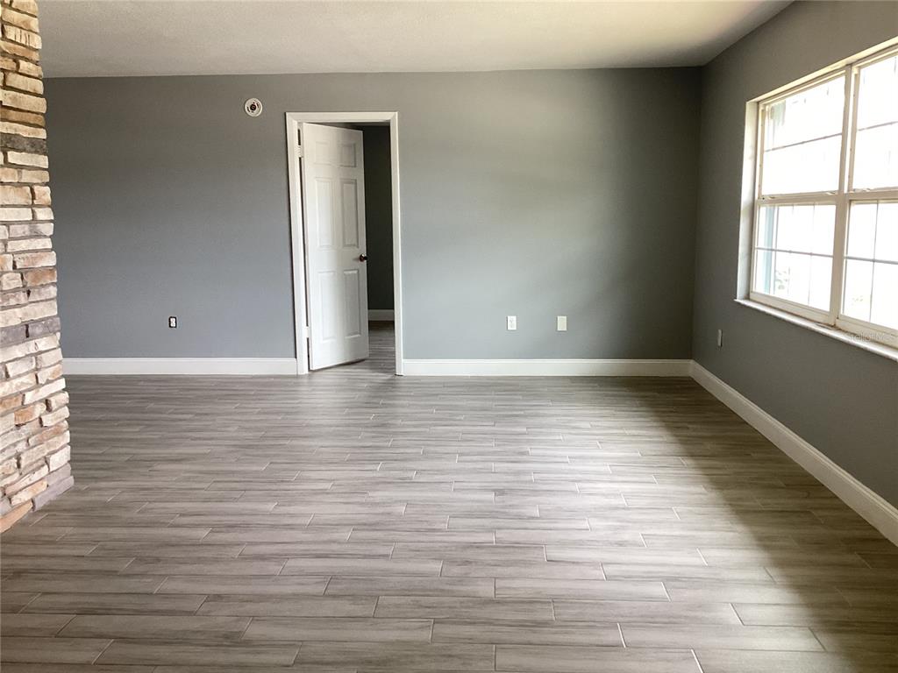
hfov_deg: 58.4
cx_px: 449
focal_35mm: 31
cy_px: 336
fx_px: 804
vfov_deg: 45.4
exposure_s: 1/60
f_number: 2.4
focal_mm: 3.3
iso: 80
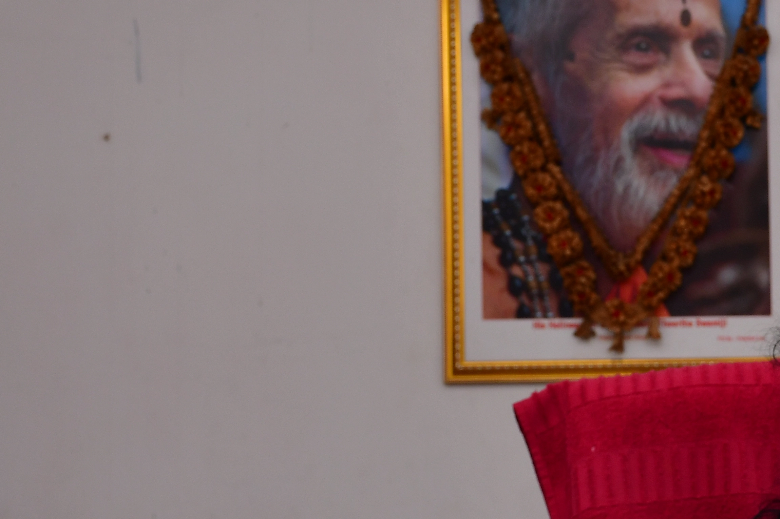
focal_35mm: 109
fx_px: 2361
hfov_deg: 18.2
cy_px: 415
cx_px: 819
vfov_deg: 12.5
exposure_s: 1/250
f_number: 5.6
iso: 250
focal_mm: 30
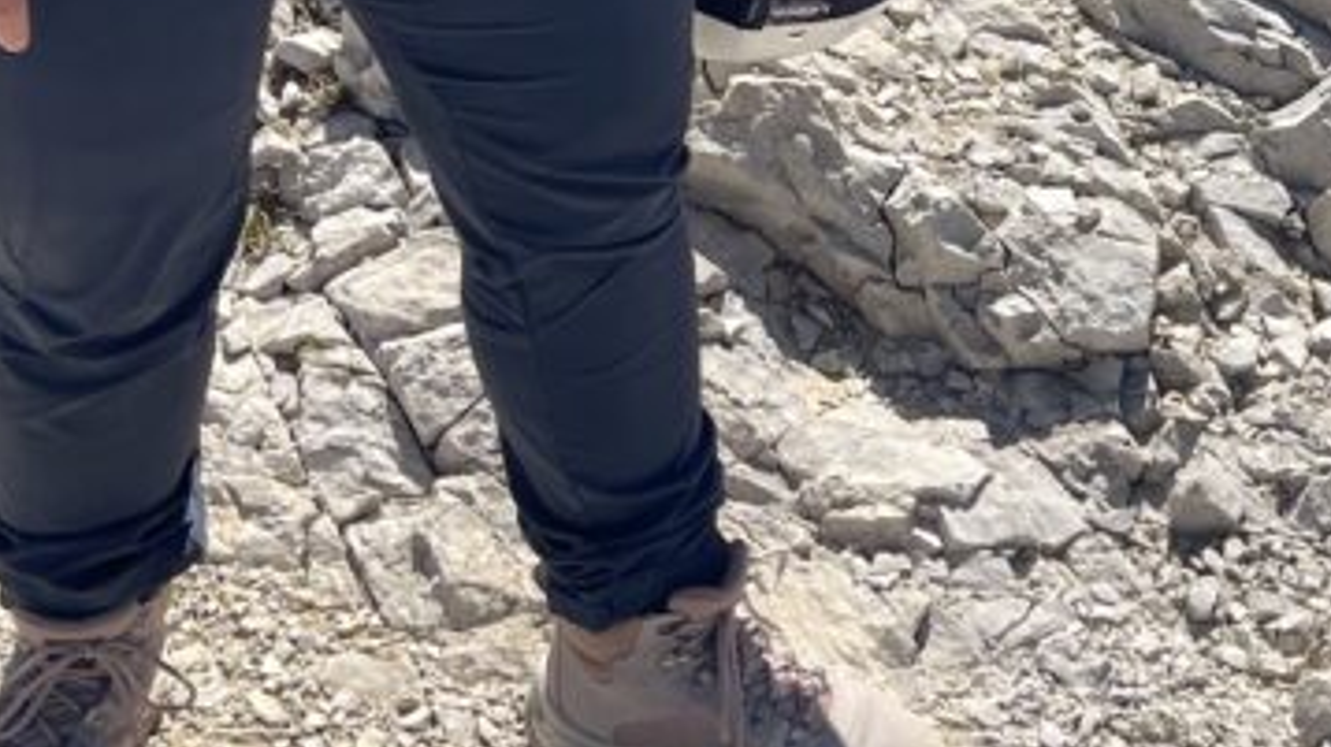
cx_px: 941
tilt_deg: -16.8
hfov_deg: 26.9
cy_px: -617
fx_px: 2752
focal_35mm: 78
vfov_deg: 13.7
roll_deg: -1.0
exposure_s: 1/3922
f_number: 1.6
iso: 32
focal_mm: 5.1
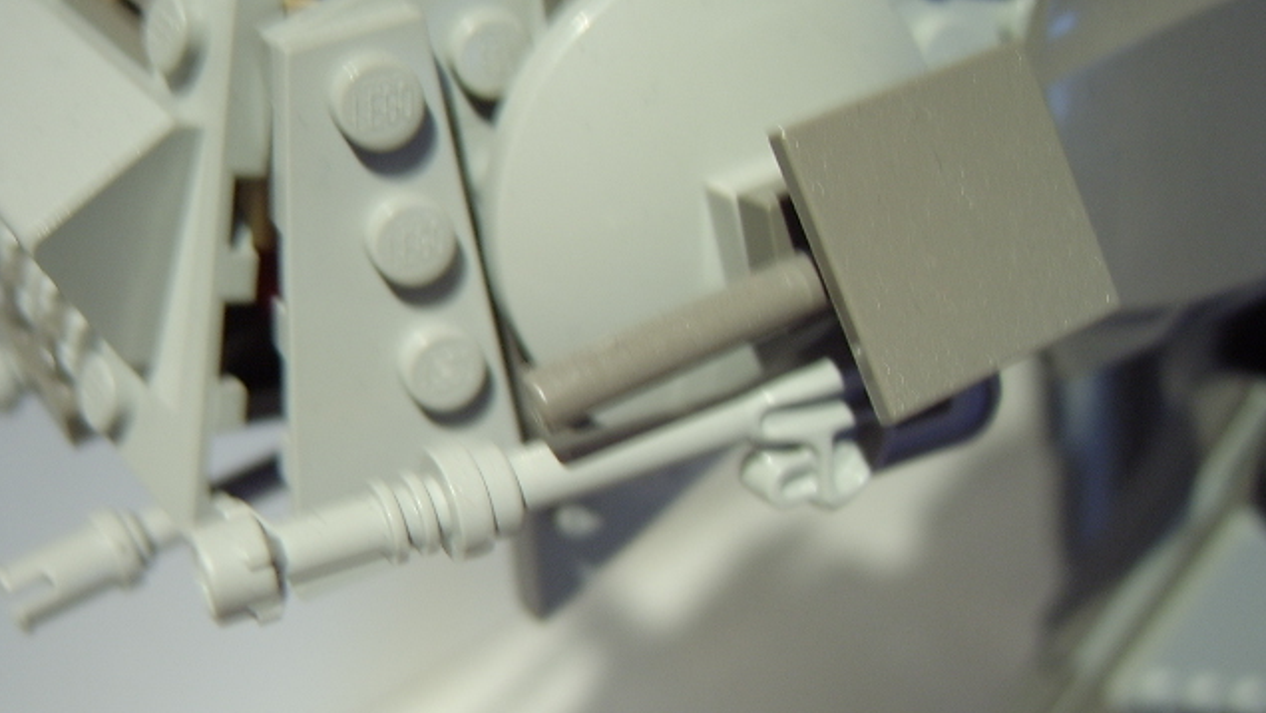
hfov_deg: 58.0
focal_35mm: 34
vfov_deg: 34.7
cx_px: 633
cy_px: 349
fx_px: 1142
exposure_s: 1/9
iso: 100
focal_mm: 8.13
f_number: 2.7
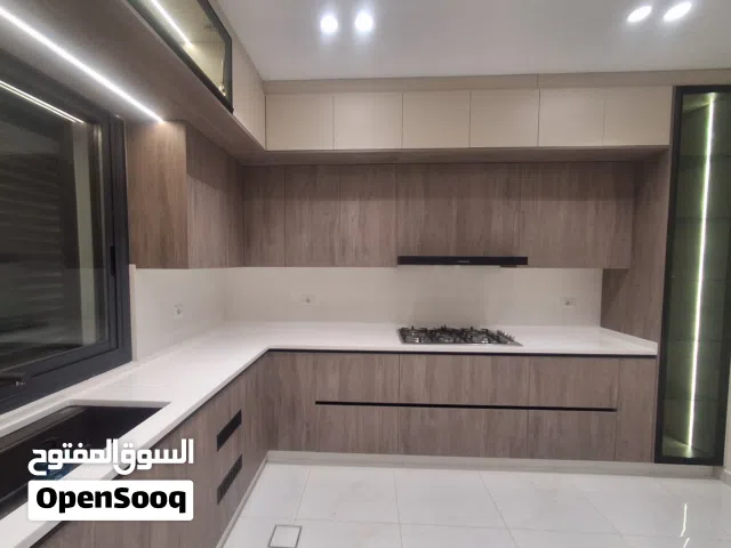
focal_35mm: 16
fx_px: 338
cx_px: 366
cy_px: 274
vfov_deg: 78.1
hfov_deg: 94.5
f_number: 2.2
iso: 200
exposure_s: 1/50
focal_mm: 1.64
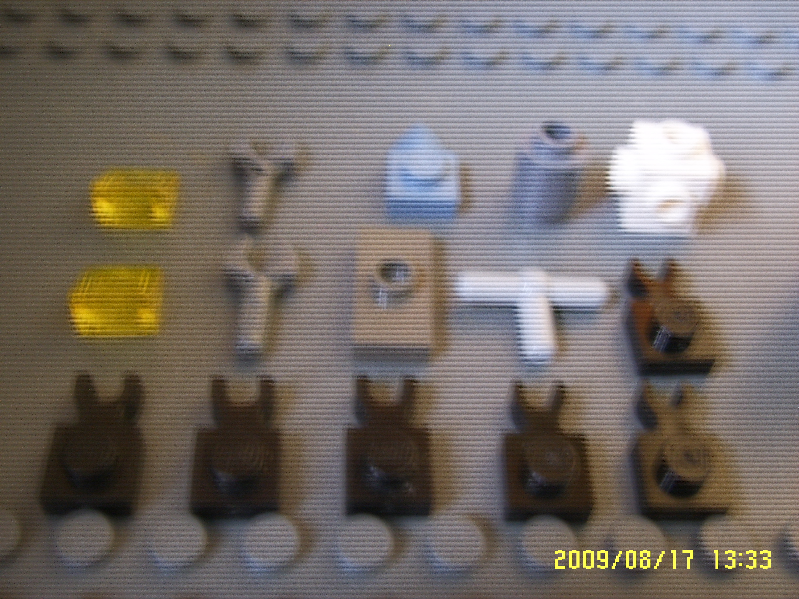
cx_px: 400
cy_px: 300
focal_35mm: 39
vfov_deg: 36.8
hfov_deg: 47.9
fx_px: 900
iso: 63
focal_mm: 6.6
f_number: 3.5
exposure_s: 1/2
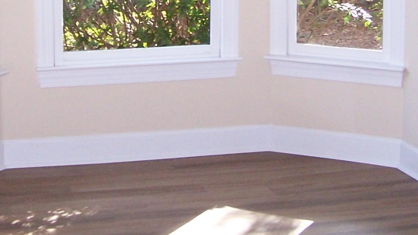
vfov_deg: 11.5
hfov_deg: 20.7
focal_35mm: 103
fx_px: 1142
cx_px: 162
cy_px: -57
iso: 140
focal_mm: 6.3
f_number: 2.8
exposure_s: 1/60
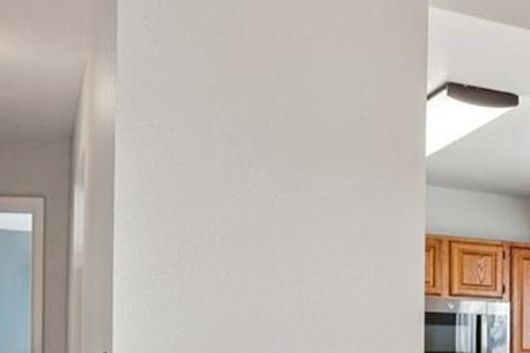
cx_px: 811
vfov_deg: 21.0
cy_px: 404
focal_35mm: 61
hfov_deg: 24.7
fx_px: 898
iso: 400
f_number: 8
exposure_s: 1/160
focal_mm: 10
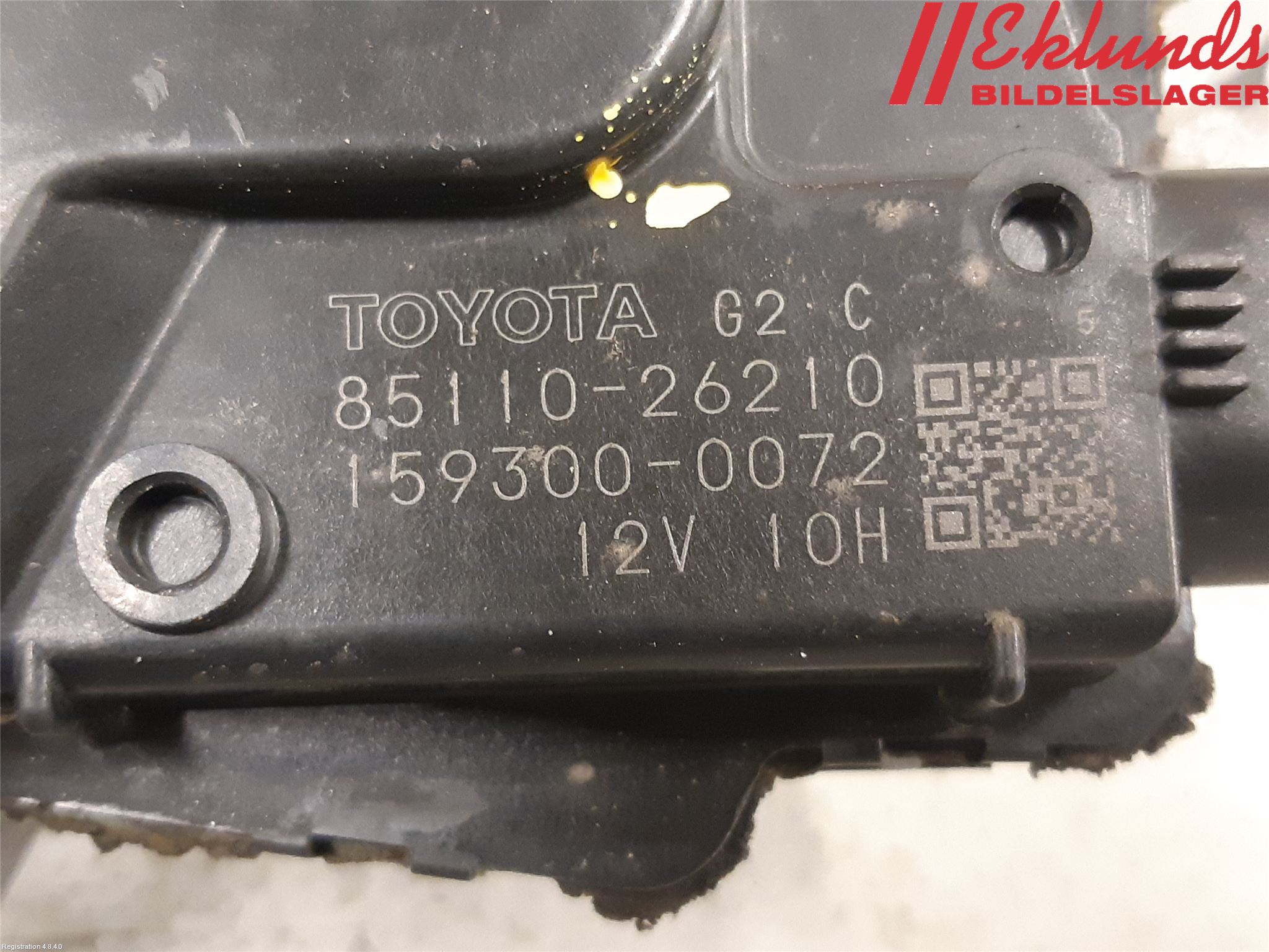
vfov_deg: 53.1
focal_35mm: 26
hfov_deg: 67.3
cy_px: 476
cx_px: 634
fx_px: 953
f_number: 1.7
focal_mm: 3.93
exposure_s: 1/25
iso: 400
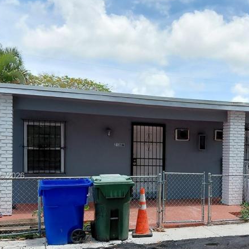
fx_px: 391
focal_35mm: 48
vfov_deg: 34.8
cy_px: 176
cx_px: 190
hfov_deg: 34.5
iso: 50
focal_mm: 4.69
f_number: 1.8
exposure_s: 1/1237
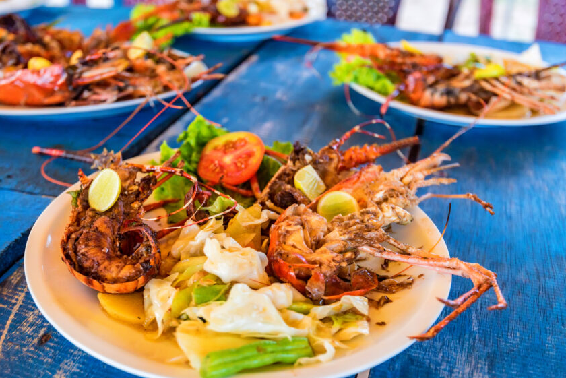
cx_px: 253
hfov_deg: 49.4
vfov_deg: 34.2
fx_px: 613
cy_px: 187
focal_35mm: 39
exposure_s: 1/320
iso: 800
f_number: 4
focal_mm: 32
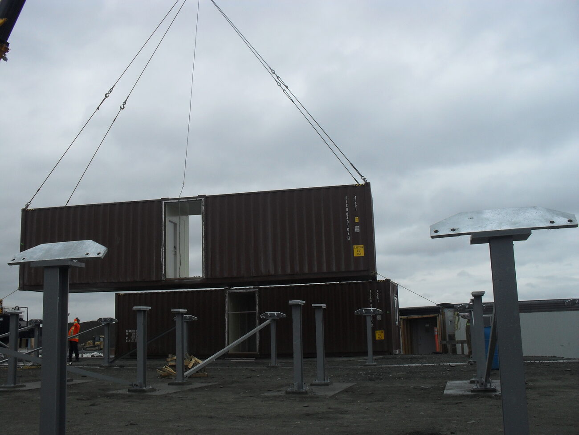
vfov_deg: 40.7
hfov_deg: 52.6
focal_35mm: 35
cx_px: 290
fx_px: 585
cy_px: 218
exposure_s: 1/125
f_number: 8.4
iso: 100
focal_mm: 6.3
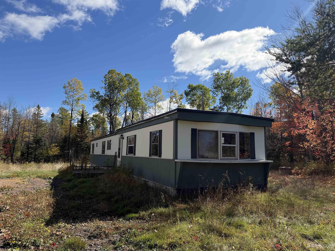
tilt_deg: +6.4
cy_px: 126
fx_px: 232
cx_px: 168
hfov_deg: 71.6
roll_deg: -0.9
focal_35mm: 24
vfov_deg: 56.8
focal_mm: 6.76
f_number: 1.78
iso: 100
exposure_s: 1/5319
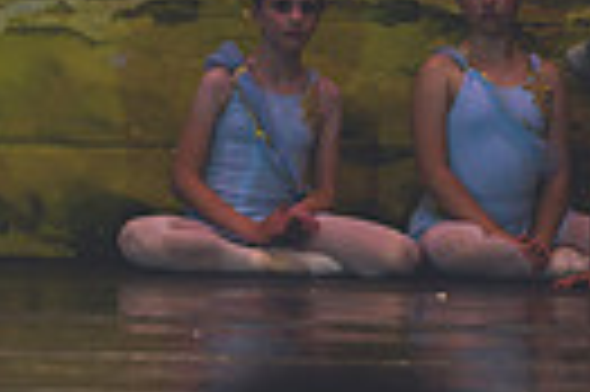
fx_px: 14601
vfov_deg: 1.5
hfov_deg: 2.3
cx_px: 459
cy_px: -135
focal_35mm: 892
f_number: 2.8
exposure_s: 1/500
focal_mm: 135
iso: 800
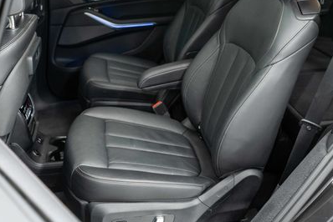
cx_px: 183
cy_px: 61
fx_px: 417
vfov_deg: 29.5
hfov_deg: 43.5
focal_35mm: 45
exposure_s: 1/40
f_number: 3.2
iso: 1600
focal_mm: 28
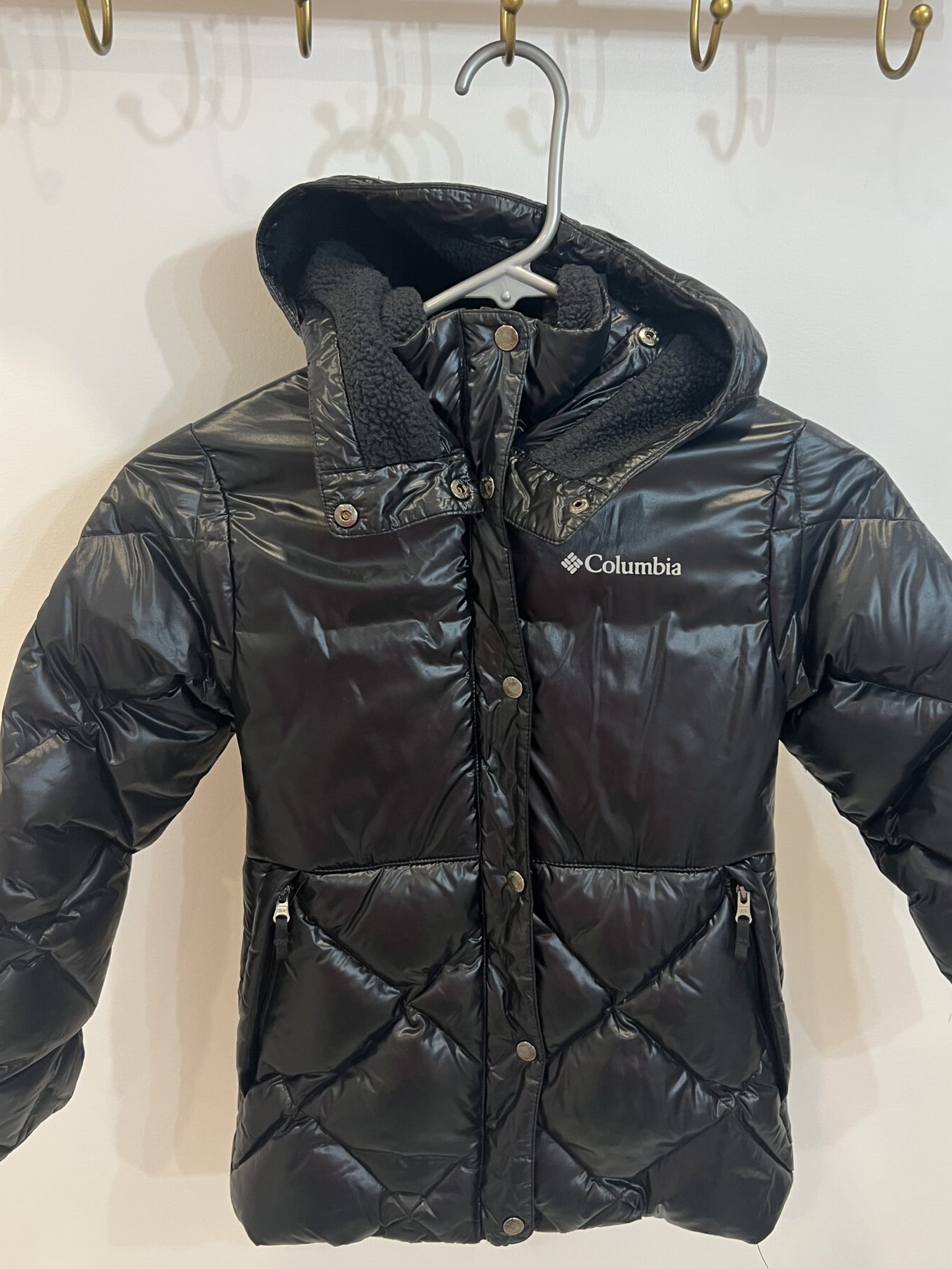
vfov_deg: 59.9
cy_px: 598
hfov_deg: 46.7
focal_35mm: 30
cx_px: 524
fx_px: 1100
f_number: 1.5
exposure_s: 1/60
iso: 100
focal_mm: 5.7
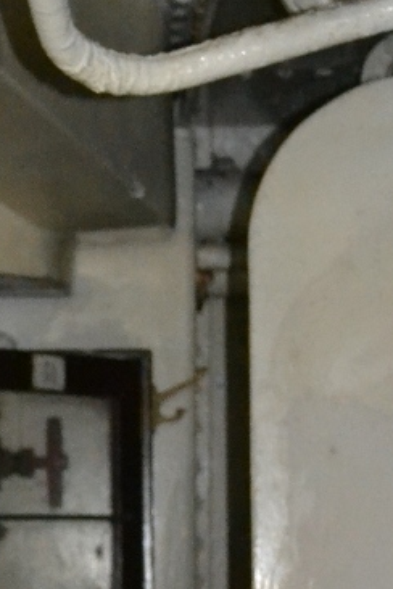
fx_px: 2816
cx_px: 46
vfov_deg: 11.8
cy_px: 612
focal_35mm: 172
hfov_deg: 8.0
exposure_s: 1/60
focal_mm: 26
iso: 3200
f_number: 4.2
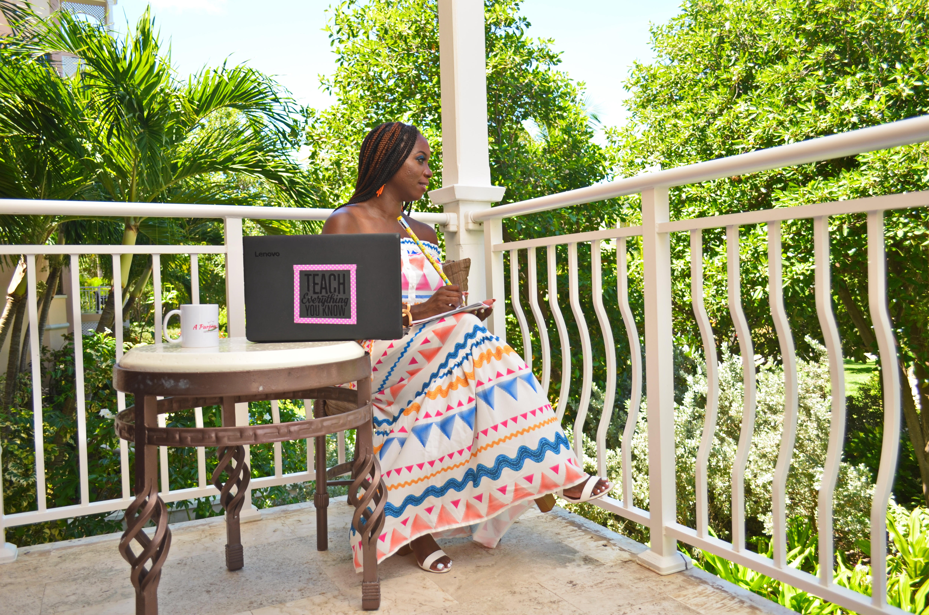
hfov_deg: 67.5
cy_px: 308
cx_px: 464
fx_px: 695
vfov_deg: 47.7
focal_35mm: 27
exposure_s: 1/160
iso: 100
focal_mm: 18
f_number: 3.5
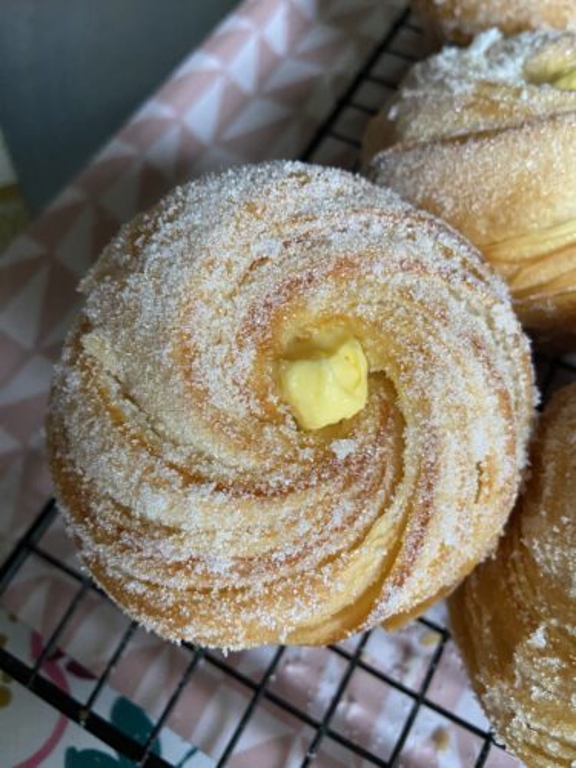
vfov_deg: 69.4
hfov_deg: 54.9
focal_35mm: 25
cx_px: 288
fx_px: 555
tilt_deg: -63.3
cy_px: 384
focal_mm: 4.25
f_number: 1.8
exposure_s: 1/60
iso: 400
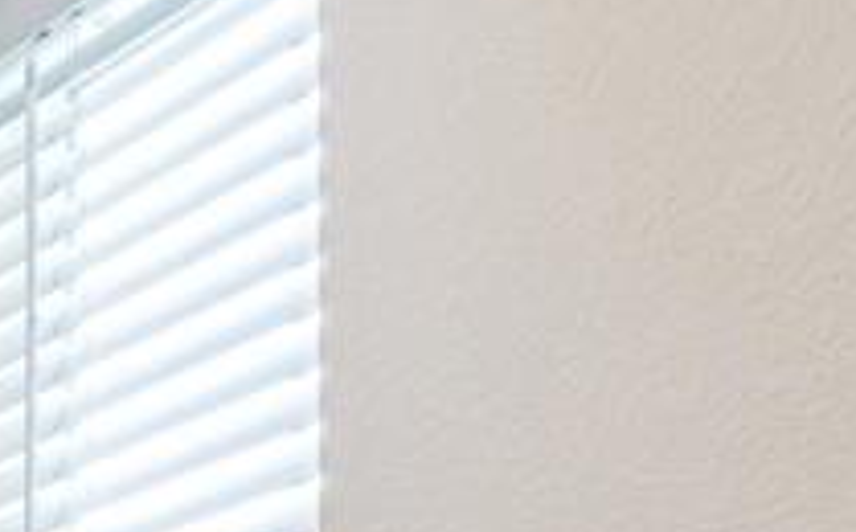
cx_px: -700
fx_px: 1747
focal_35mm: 75
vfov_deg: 13.6
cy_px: 1199
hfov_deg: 19.8
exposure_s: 1/9
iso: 320
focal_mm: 10
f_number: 8
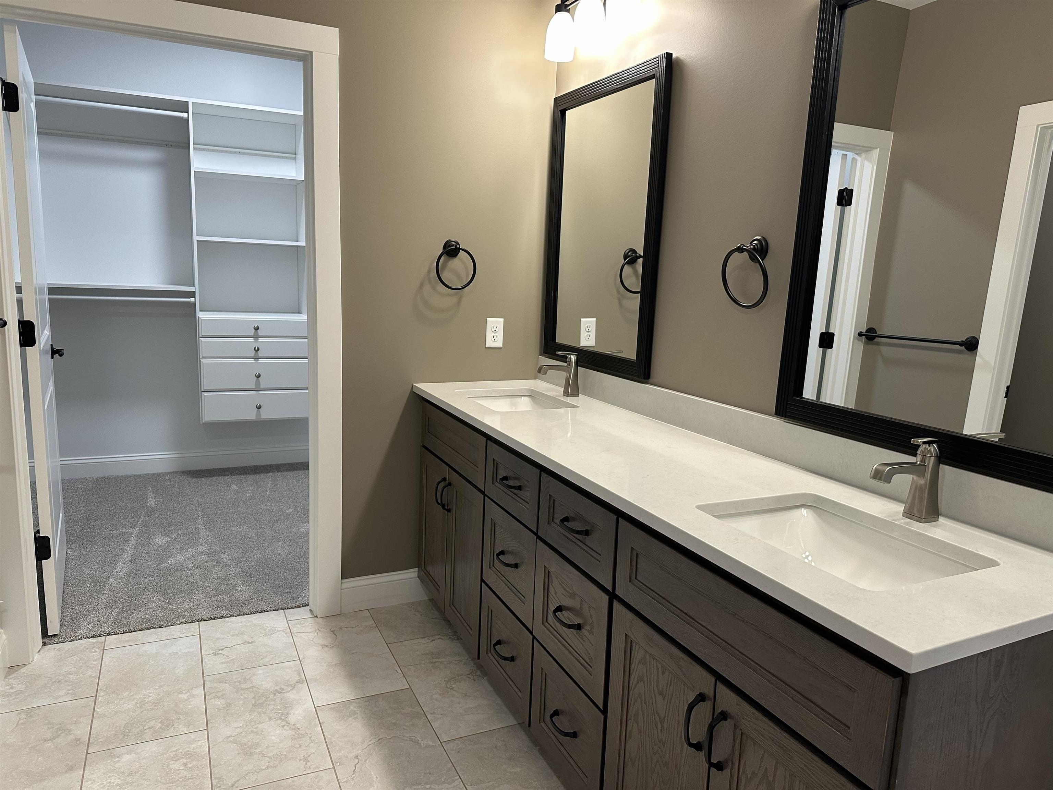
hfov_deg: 71.6
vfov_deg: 56.8
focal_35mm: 24
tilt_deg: -9.7
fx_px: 730
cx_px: 526
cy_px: 395
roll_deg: -2.5
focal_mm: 6.86
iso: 200
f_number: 1.78
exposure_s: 1/120
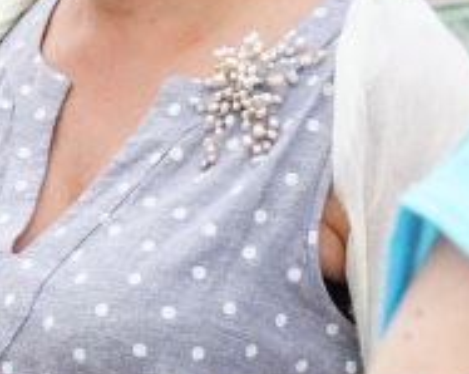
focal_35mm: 236
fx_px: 3271
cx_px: -243
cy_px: 276
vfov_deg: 6.5
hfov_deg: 8.0
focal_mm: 29
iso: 500
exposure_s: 1/1000
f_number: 6.3
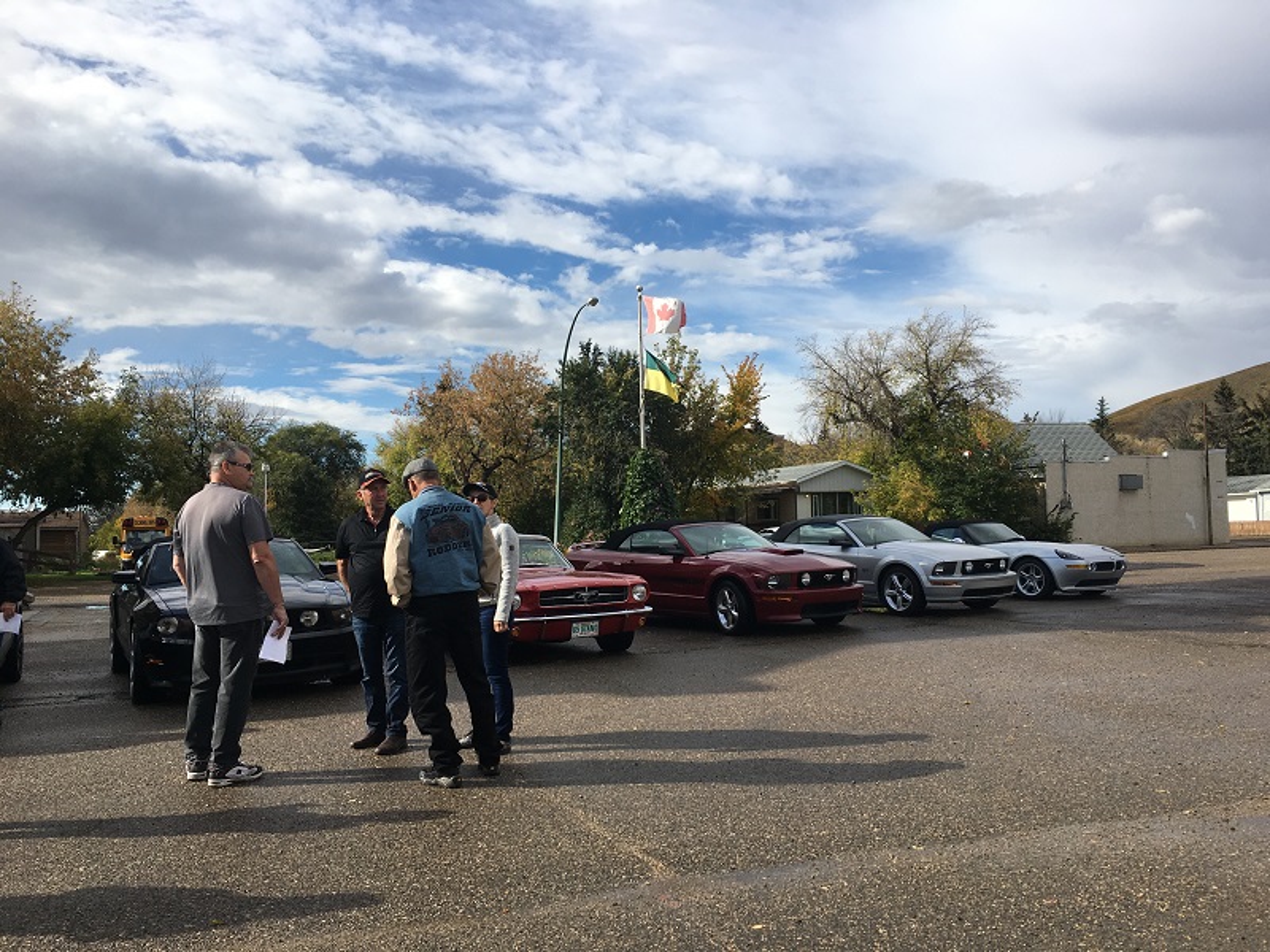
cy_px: 476
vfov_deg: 48.2
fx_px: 1064
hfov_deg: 61.7
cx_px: 635
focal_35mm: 29
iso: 25
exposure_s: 1/1538
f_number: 2.2
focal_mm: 4.15
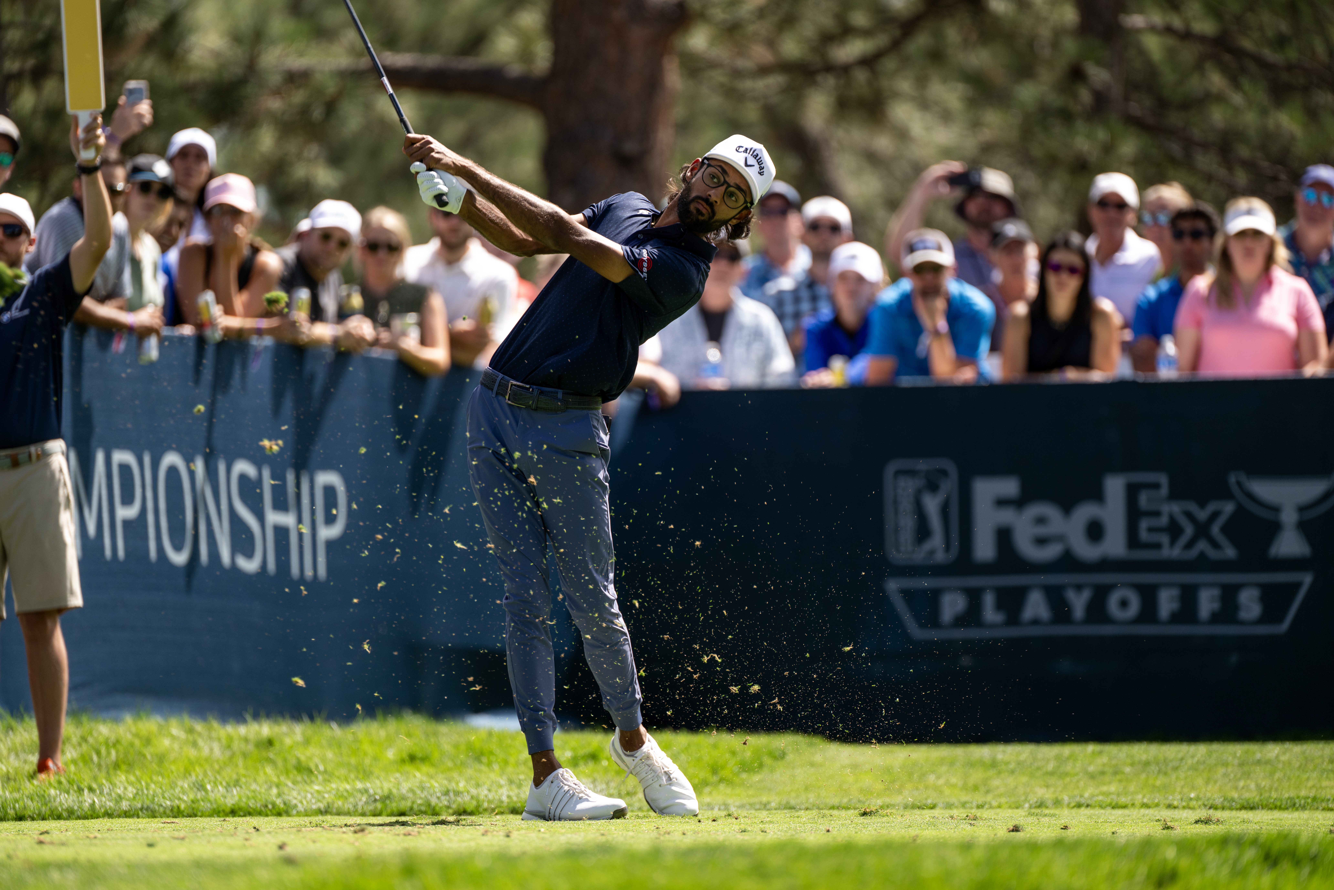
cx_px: 667
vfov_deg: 4.0
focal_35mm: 340
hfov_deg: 6.1
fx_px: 12598
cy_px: 445
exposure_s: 1/640
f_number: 4
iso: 200
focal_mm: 340
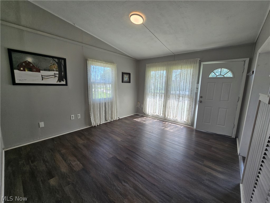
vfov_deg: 89.9
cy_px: 102
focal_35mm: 13
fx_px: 101
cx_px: 135
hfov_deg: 106.2
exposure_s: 1/176
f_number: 2.2
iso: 50
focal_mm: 2.2
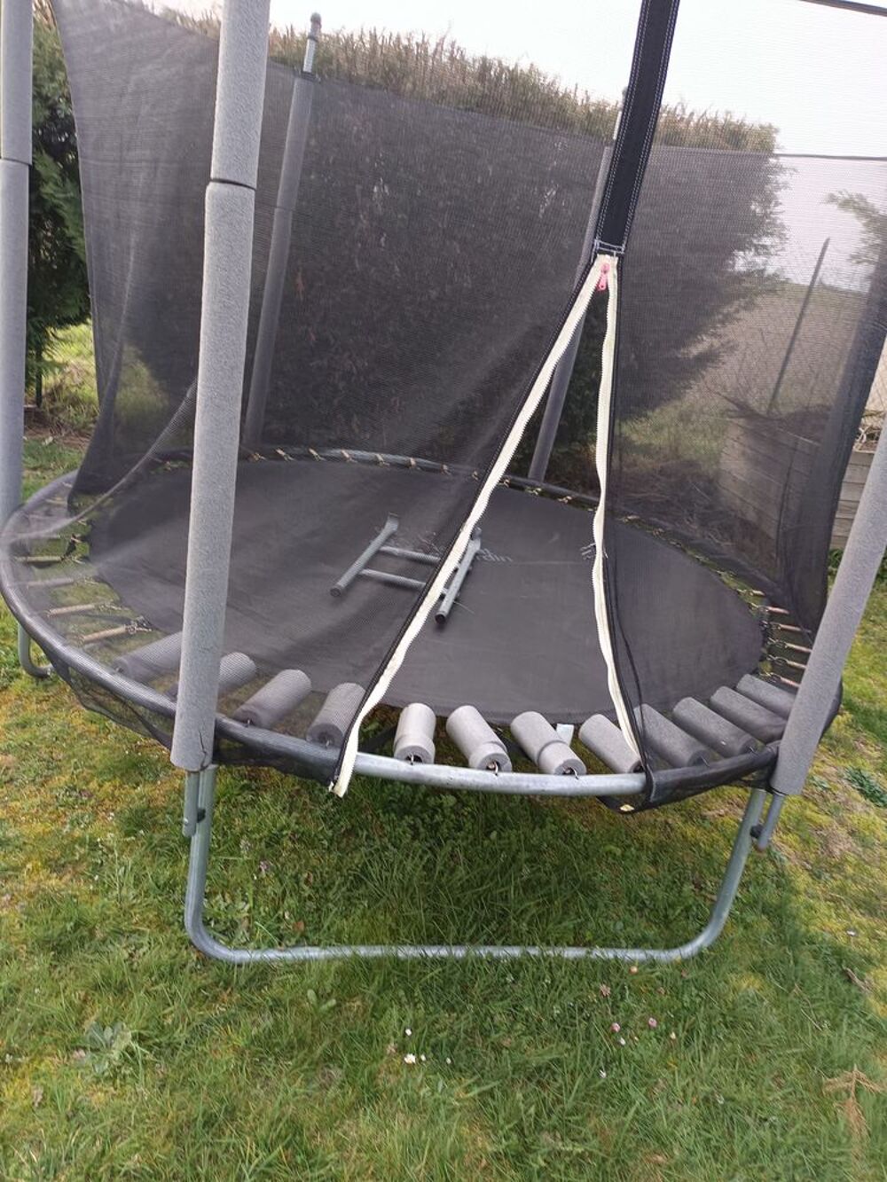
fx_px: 820
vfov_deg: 71.6
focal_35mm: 24
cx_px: 444
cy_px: 591
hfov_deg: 56.8
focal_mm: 5.31
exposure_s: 1/50
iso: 113
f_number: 1.7
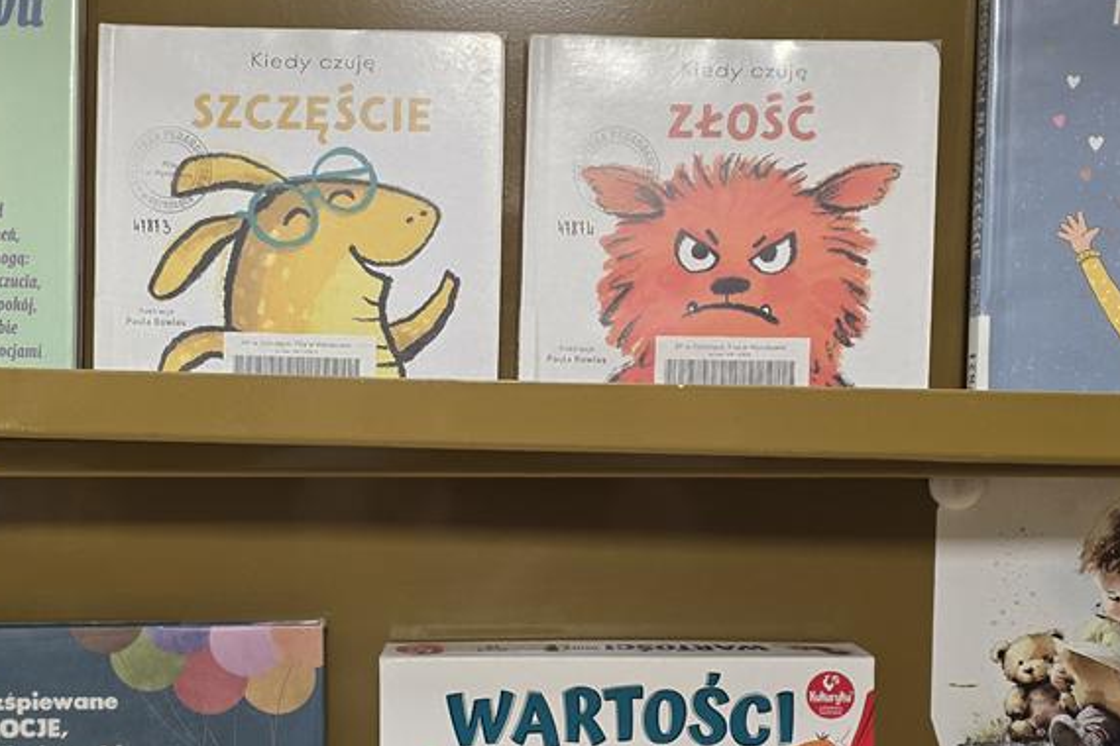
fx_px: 1338
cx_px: 477
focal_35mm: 43
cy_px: 448
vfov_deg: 31.1
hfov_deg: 45.3
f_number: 1.7
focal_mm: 6.3
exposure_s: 1/100
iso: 320
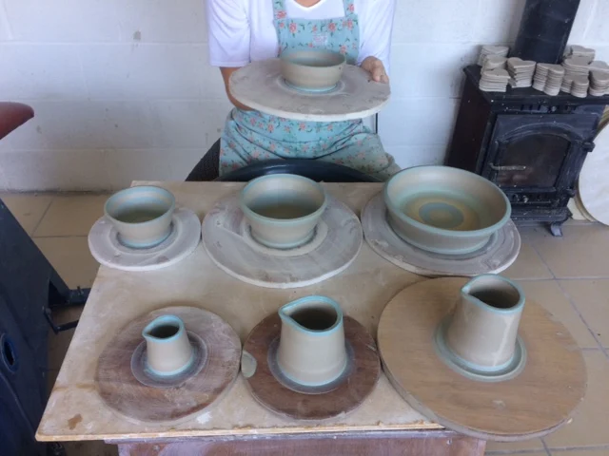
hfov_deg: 61.7
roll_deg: -0.6
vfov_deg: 48.2
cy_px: 228
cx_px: 304
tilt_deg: -37.2
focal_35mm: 29
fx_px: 510
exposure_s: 1/33
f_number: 2.2
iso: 64
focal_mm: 4.15
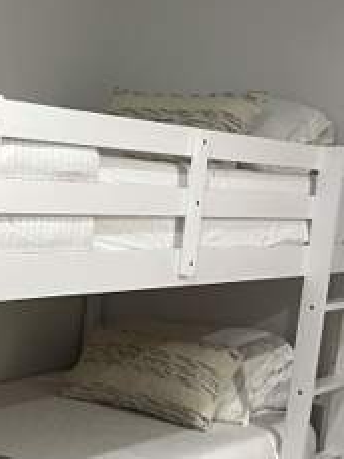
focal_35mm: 73
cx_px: -74
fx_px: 967
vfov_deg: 26.3
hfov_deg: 19.0
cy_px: 346
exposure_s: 1/60
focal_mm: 5.1
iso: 125
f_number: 1.6
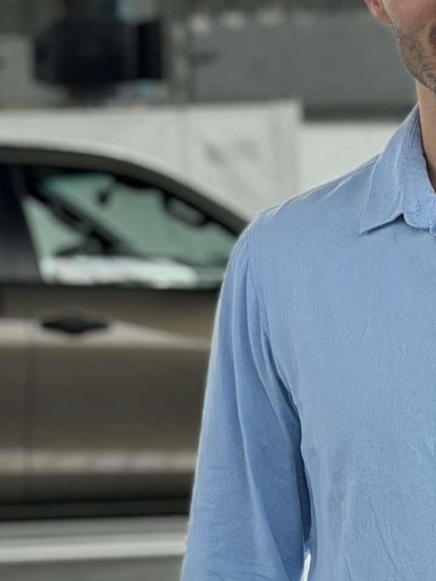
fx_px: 3391
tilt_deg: -0.3
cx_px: -175
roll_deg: +0.9
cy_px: 301
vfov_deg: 9.8
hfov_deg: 7.3
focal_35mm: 202
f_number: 1.78
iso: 100
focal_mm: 6.76
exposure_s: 1/620
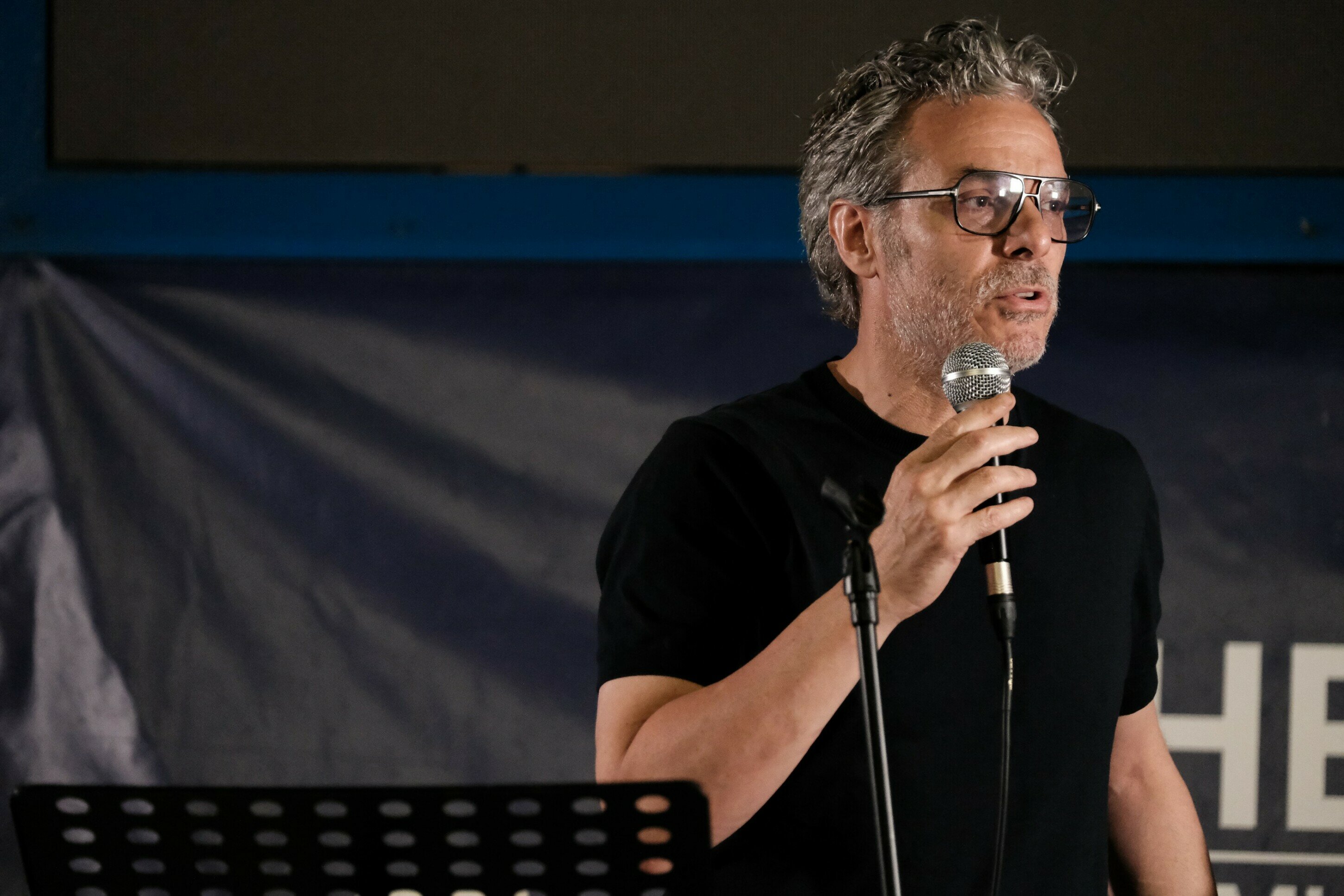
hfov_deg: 12.4
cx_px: 672
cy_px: 448
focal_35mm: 166
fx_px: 6197
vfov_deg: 8.3
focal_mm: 110.6
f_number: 2.8
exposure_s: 1/500
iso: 8000
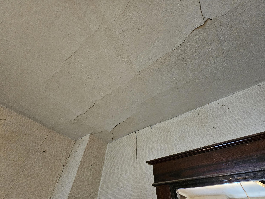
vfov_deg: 89.9
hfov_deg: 106.2
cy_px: 100
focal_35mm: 13
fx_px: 100
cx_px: 132
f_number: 2.2
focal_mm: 2.2
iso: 640
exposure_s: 1/30
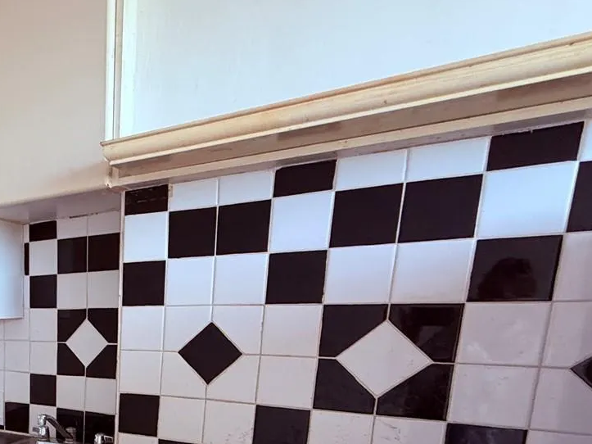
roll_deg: +0.8
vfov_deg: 41.3
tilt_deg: -10.5
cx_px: -6
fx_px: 530
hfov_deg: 47.8
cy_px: 412
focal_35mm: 31
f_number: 2.2
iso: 250
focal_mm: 2.22
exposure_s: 1/121
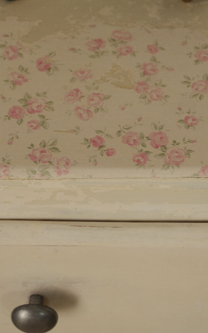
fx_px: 962
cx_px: 76
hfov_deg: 12.3
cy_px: 166
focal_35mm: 106
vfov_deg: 19.6
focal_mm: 45
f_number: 5.6
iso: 100
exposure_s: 1/30
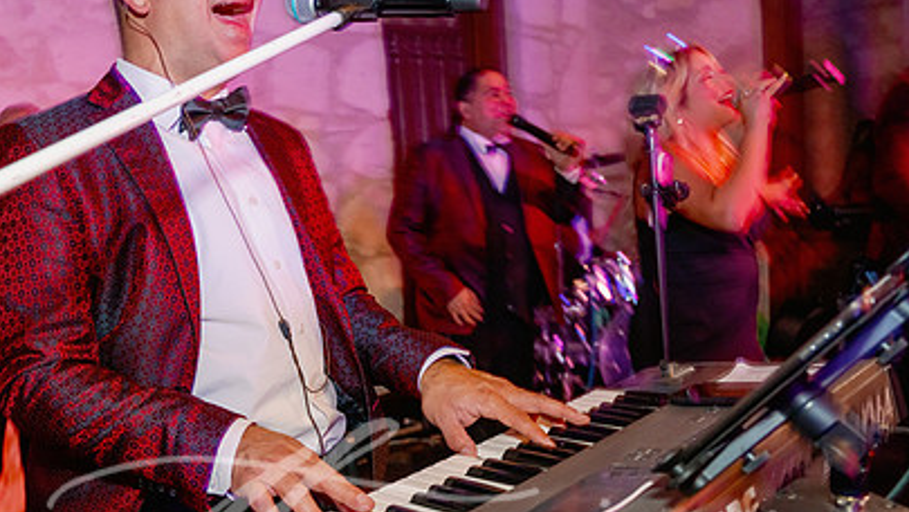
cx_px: 269
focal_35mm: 36
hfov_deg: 53.6
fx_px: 868
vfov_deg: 32.8
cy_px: 291
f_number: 3.5
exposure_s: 1/200
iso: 1000
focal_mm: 24
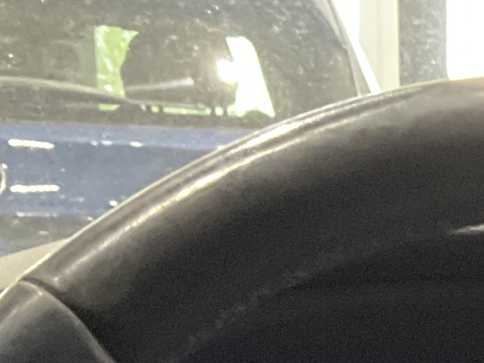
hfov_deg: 10.8
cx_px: 917
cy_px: 957
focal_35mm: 170
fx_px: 2377
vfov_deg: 7.9
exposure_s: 1/30
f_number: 1.8
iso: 320
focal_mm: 3
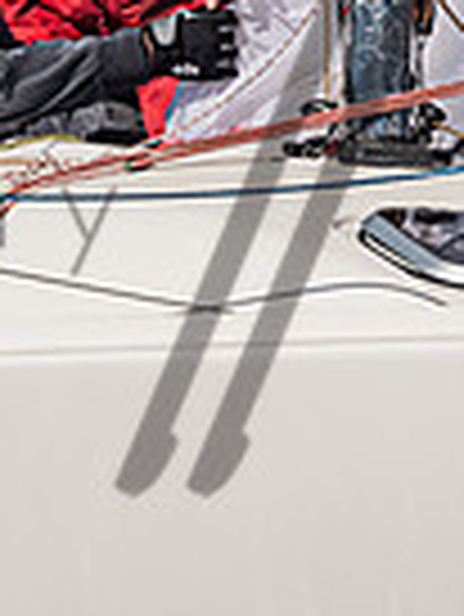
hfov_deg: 1.6
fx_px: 17113
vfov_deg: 2.1
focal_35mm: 959
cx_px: -98
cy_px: -128
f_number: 5
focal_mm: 230
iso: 400
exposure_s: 1/8000
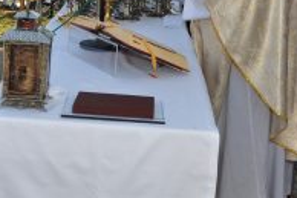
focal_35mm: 85
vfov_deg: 15.7
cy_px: -11
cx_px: 113
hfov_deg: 23.9
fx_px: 701
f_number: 10
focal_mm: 22
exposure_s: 1/200
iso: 200
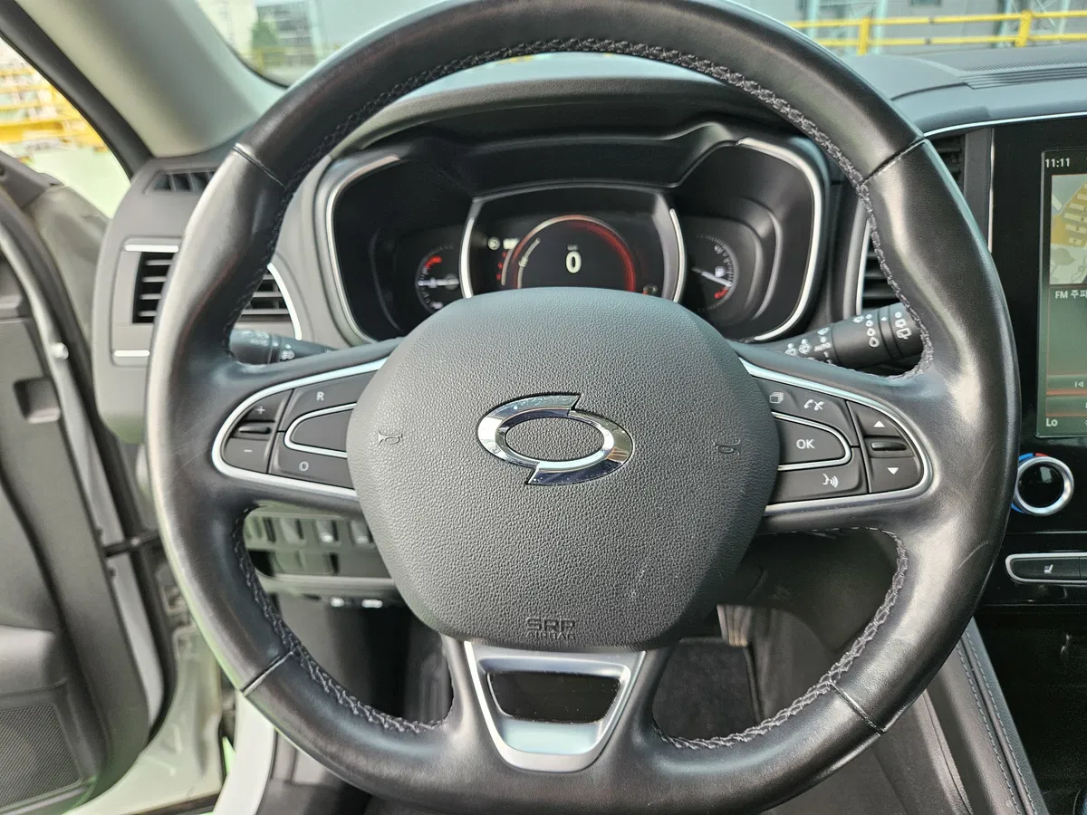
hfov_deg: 73.9
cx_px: 544
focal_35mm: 23
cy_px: 408
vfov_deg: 58.9
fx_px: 722
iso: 80
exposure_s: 1/120
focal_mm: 5.4
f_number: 1.8
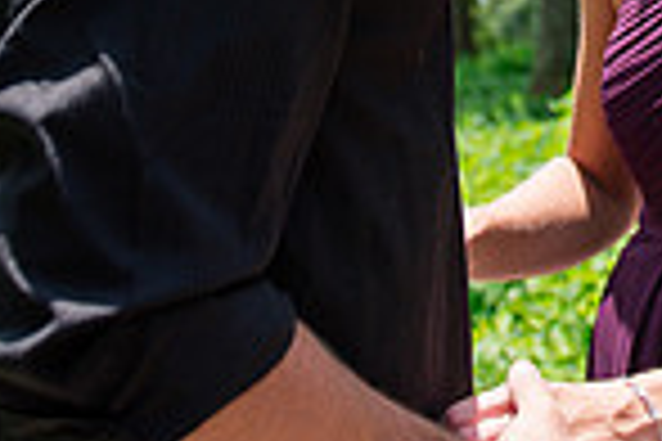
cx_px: 772
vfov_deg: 12.6
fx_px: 1839
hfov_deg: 19.4
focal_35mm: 100
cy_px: -338
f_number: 2.8
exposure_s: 1/4000
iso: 320
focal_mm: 24
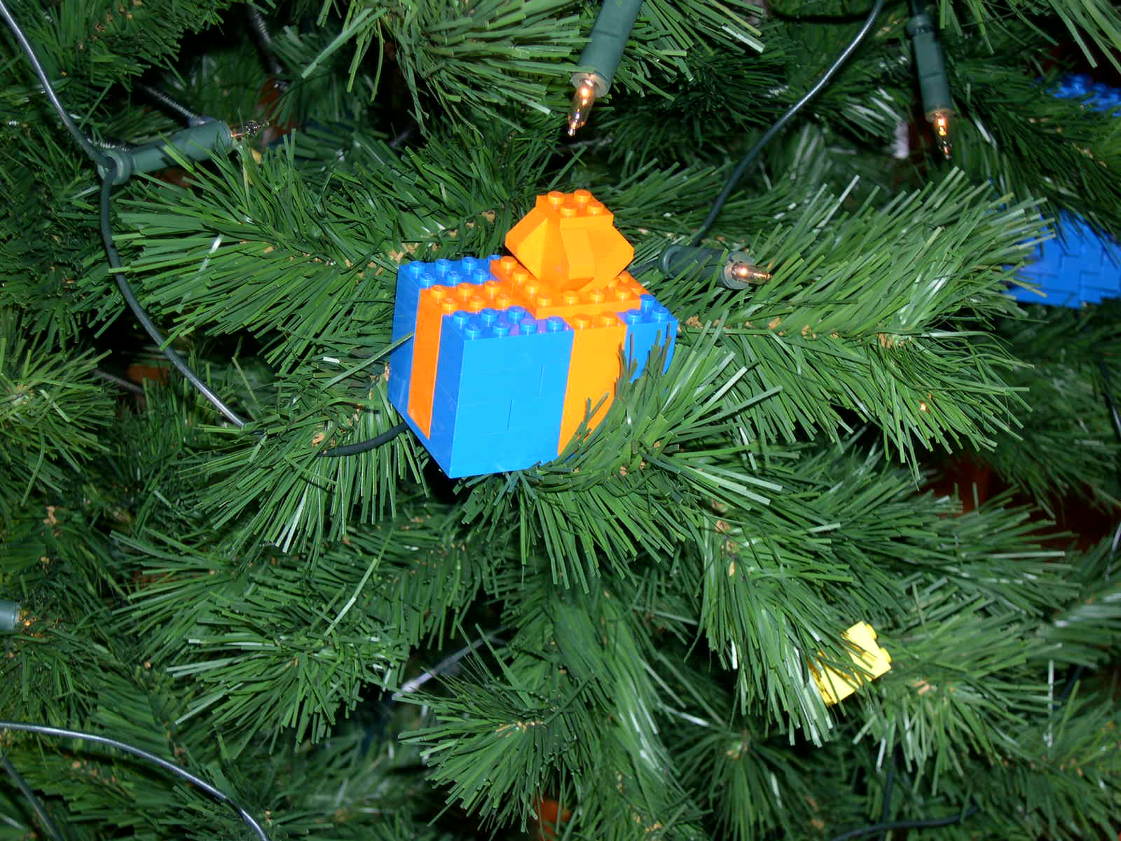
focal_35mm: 62
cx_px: 560
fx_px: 2008
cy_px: 420
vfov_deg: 23.7
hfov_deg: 31.2
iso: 100
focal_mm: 13.2
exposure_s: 1/60
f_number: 3.5
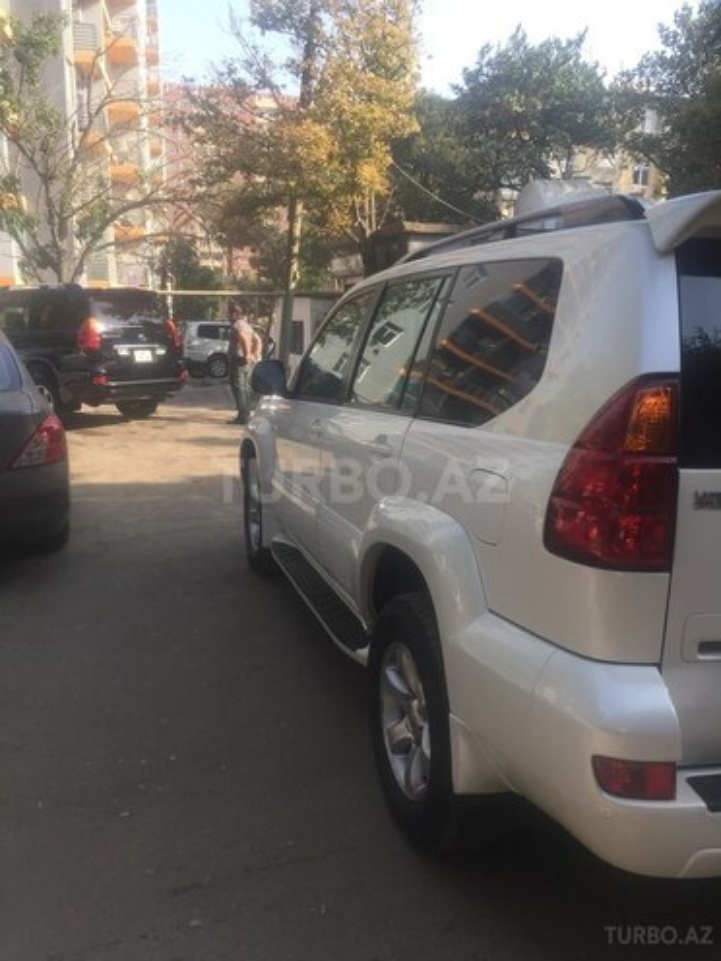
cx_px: 360
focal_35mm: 29
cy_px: 480
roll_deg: -1.2
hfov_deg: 48.2
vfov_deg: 61.7
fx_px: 805
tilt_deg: -12.1
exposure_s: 1/488
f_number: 2.2
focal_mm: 4.15
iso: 32
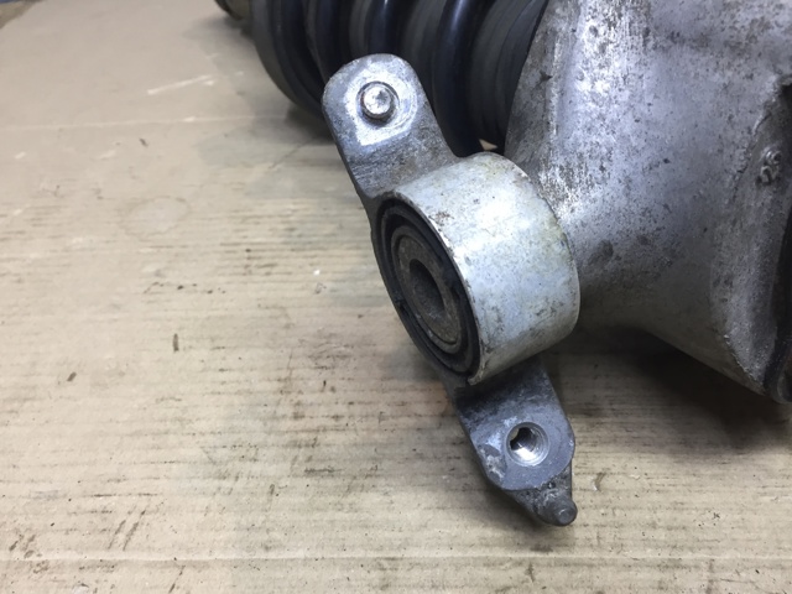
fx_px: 664
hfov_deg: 61.7
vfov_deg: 48.2
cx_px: 396
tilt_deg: -39.0
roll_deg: +4.0
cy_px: 297
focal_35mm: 29
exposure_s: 1/33
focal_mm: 4.15
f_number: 2.2
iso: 80
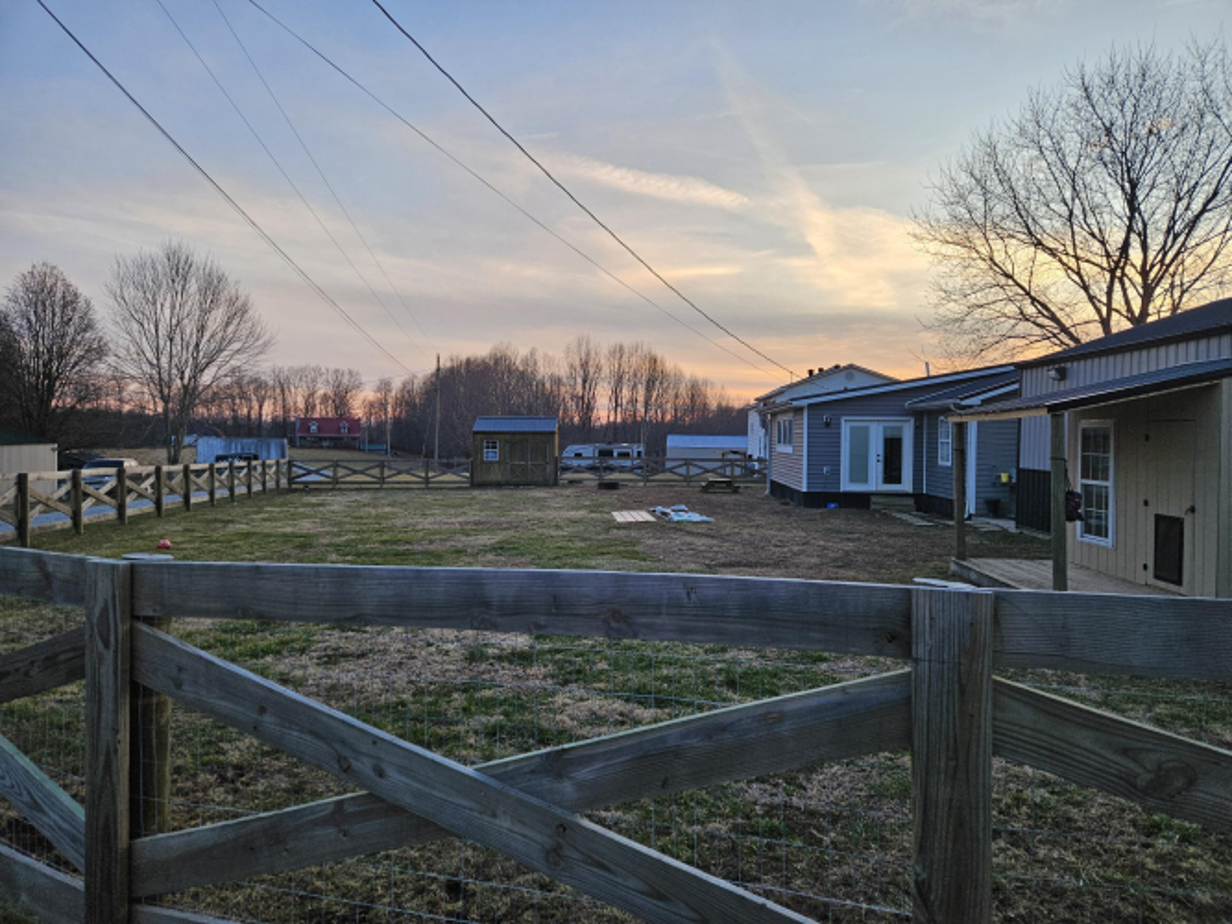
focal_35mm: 23
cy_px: 462
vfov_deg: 58.9
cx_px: 616
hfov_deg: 73.9
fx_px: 818
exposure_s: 1/207
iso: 50
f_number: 1.8
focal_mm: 5.4
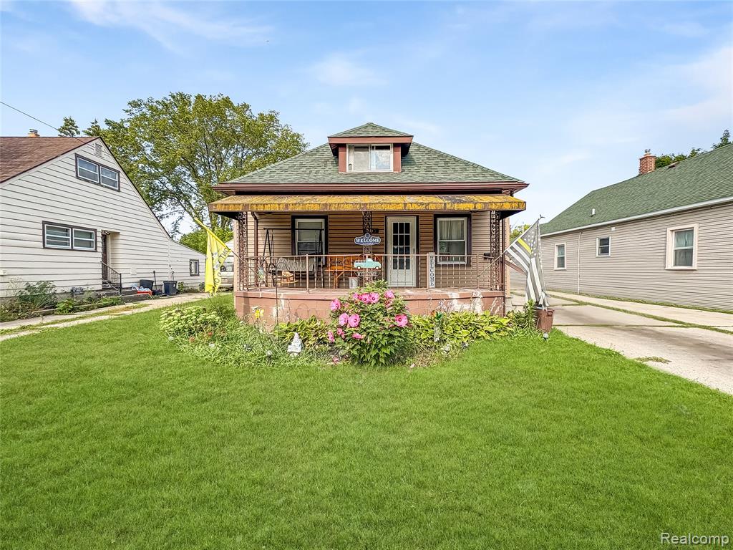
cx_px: 366
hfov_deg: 102.1
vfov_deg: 85.7
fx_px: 296
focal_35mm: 14
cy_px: 275
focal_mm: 2.22
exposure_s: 1/540
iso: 50
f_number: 2.2
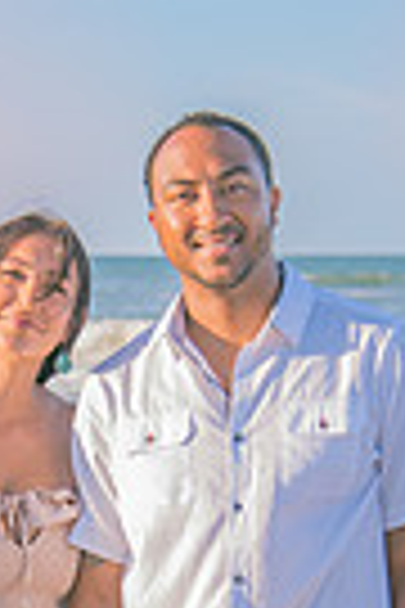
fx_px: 2818
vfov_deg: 12.2
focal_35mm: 167
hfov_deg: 8.2
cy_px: 617
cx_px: 92
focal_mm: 50
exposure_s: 1/500
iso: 200
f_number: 4
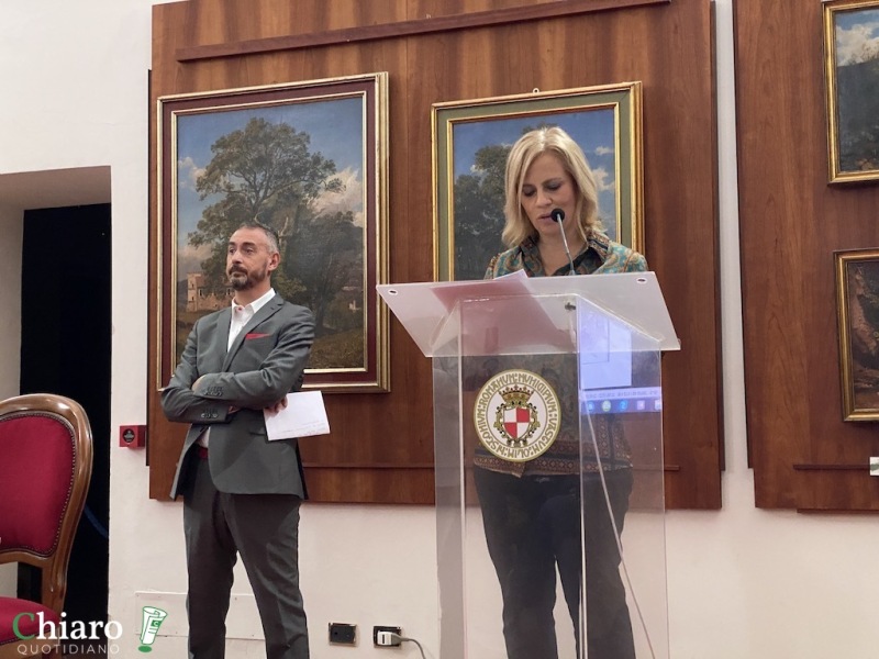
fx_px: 1320
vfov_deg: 28.0
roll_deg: +0.8
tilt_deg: +3.5
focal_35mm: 52
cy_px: 330
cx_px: 440
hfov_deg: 36.8
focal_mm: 6
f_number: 2
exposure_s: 1/33
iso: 500
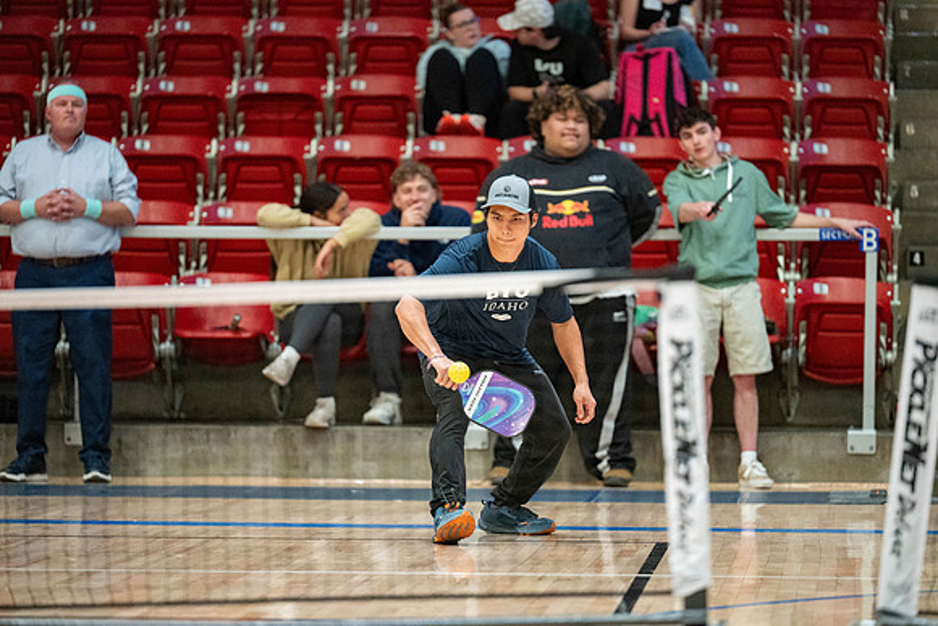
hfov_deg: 10.3
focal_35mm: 200
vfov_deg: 6.9
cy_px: 313
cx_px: 469
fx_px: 5212
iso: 5000
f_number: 2.8
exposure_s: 1/500
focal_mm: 200
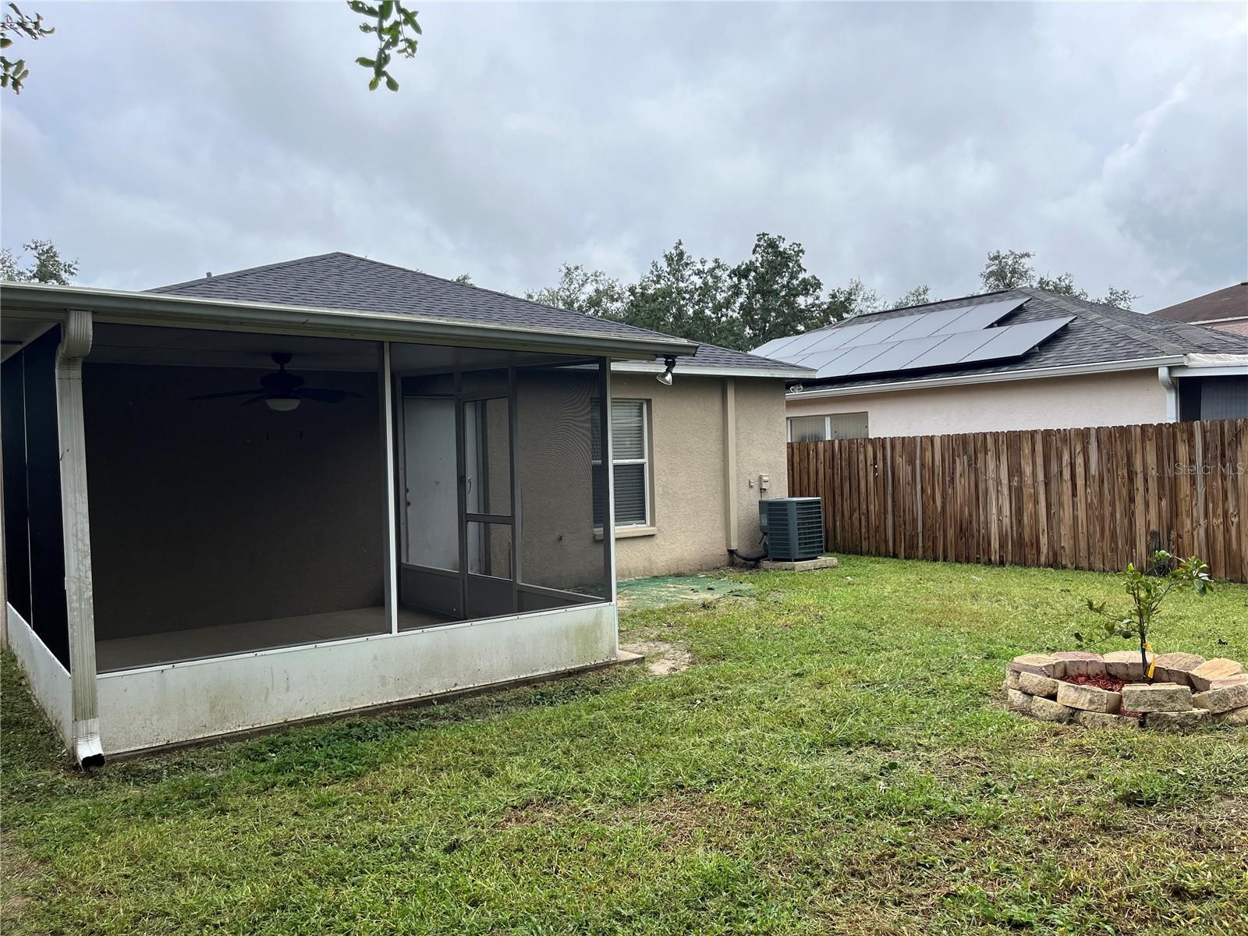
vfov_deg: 53.1
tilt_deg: +0.1
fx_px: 937
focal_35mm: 26
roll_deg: +1.4
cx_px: 624
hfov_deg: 67.3
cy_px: 468
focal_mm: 5.1
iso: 50
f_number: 1.6
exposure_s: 1/1441
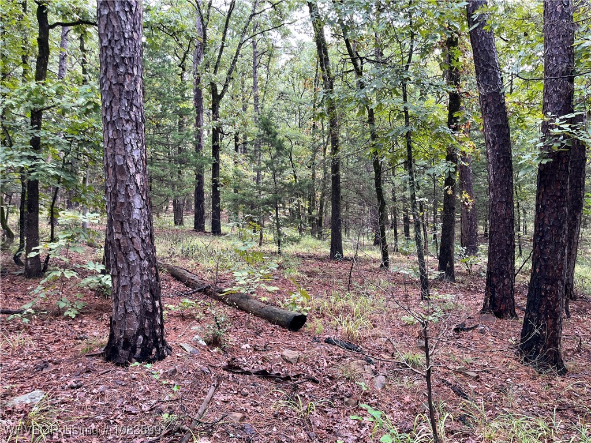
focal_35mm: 26
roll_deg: +1.3
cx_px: 296
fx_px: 444
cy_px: 222
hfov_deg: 67.3
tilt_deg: +2.4
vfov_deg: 53.1
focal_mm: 5.1
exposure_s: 1/121
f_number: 1.6
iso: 64
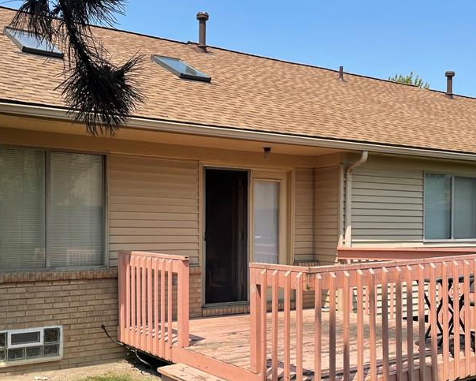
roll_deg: -0.2
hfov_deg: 42.9
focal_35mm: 43
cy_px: 243
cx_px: 231
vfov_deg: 34.7
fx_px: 606
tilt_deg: -0.3
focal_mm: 4.2
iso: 32
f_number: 1.6
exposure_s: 1/2506
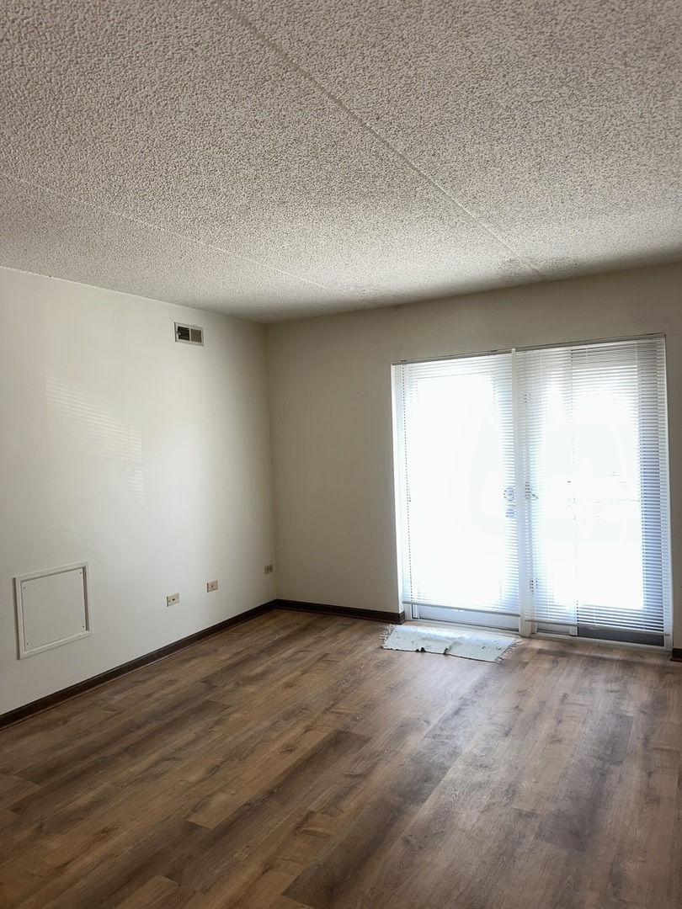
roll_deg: +1.9
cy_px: 454
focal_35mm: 24
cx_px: 341
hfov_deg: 56.8
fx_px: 630
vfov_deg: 71.6
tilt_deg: -2.3
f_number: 1.78
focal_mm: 6.86
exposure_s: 1/34
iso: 50
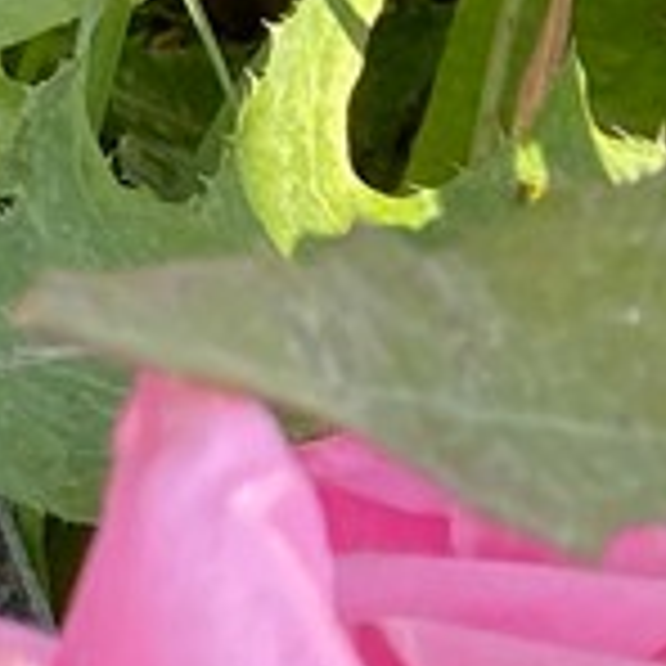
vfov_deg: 7.2
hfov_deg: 6.1
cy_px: -1188
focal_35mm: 223
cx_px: -2277
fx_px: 4854
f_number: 1.8
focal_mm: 4.25
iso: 32
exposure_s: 1/186
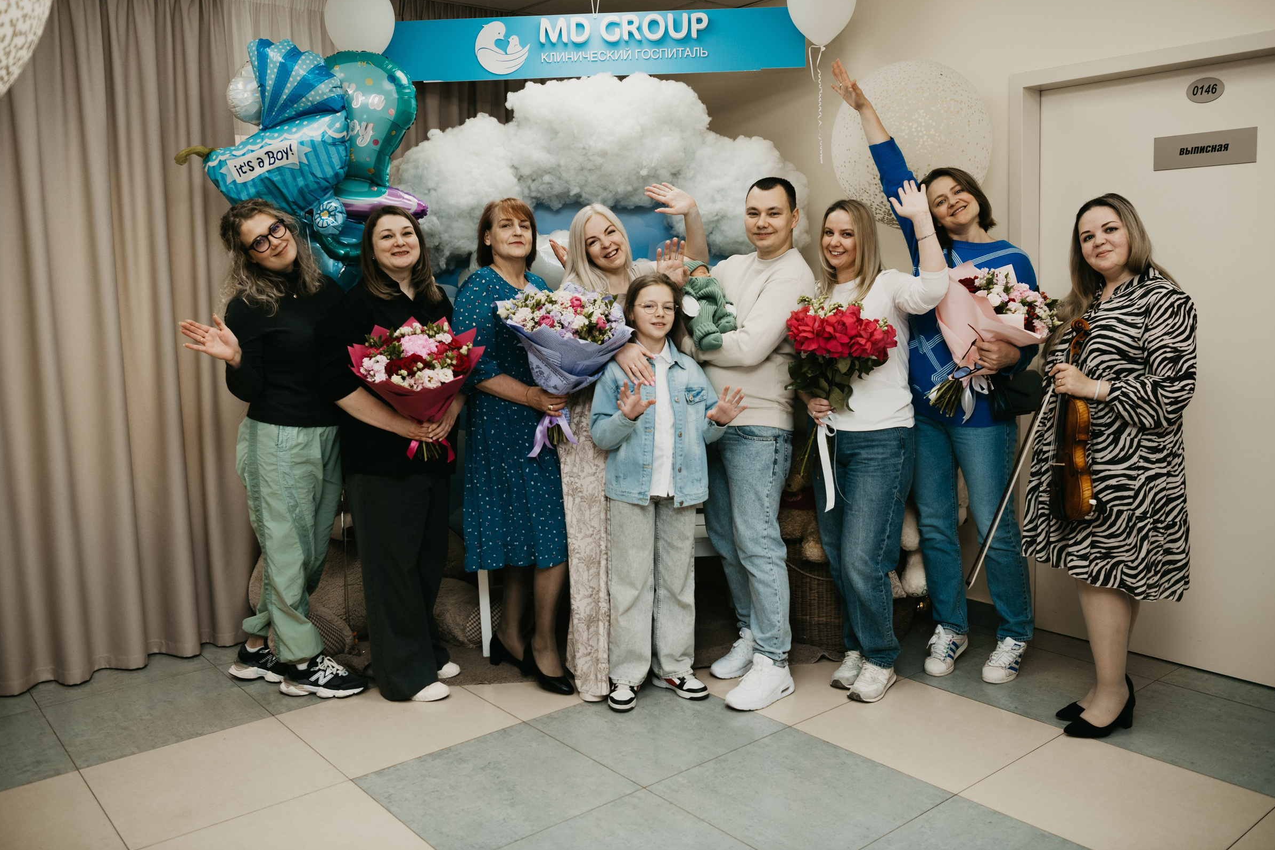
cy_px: 397
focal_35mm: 31
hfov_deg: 60.3
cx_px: 618
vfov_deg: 42.3
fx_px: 1098
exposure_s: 1/160
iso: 200
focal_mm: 29
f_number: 4
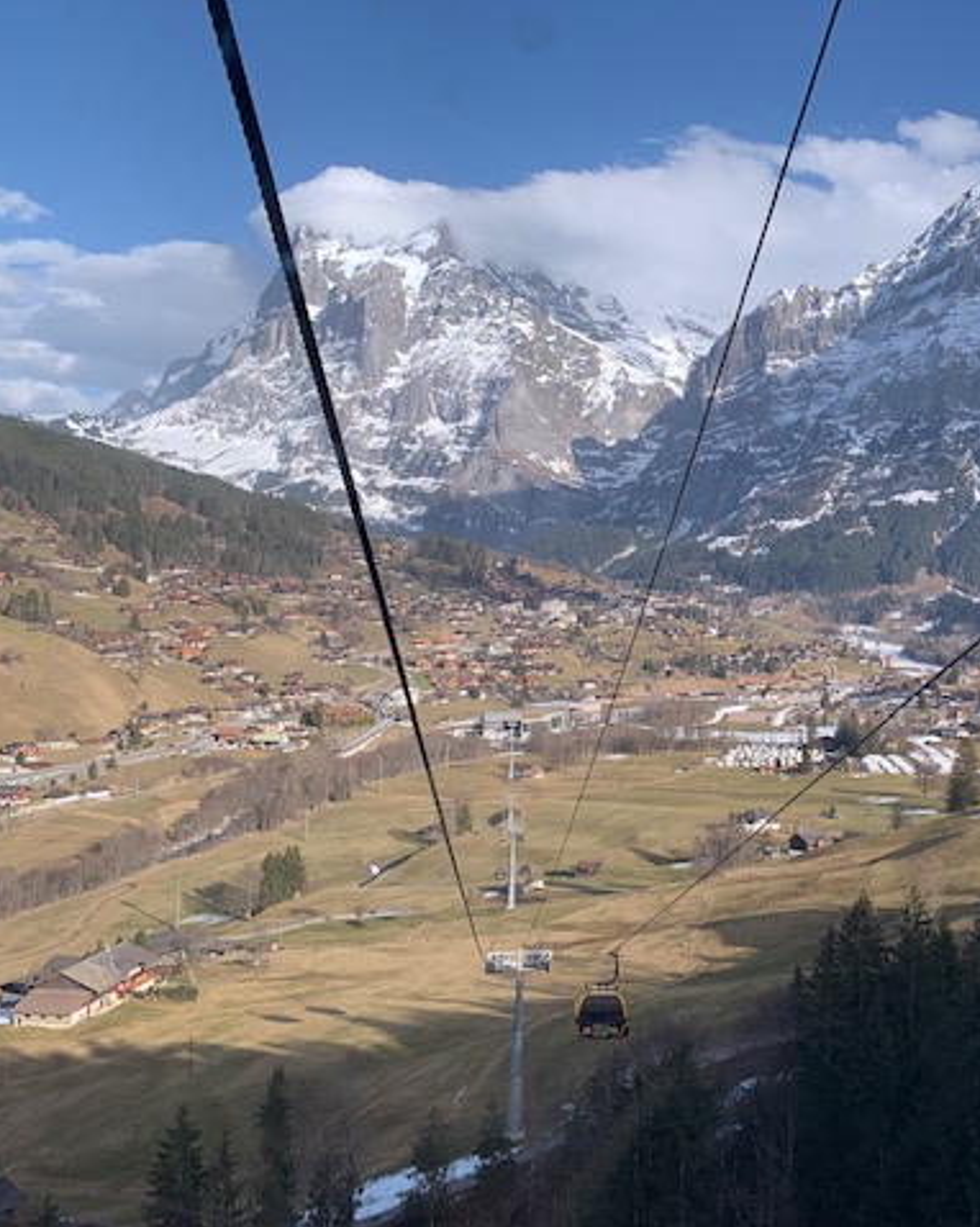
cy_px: 614
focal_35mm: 34
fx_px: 1233
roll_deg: -1.3
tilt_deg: -2.3
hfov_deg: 41.8
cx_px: 757
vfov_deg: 52.9
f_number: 1.8
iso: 25
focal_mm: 4.25
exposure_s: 1/954
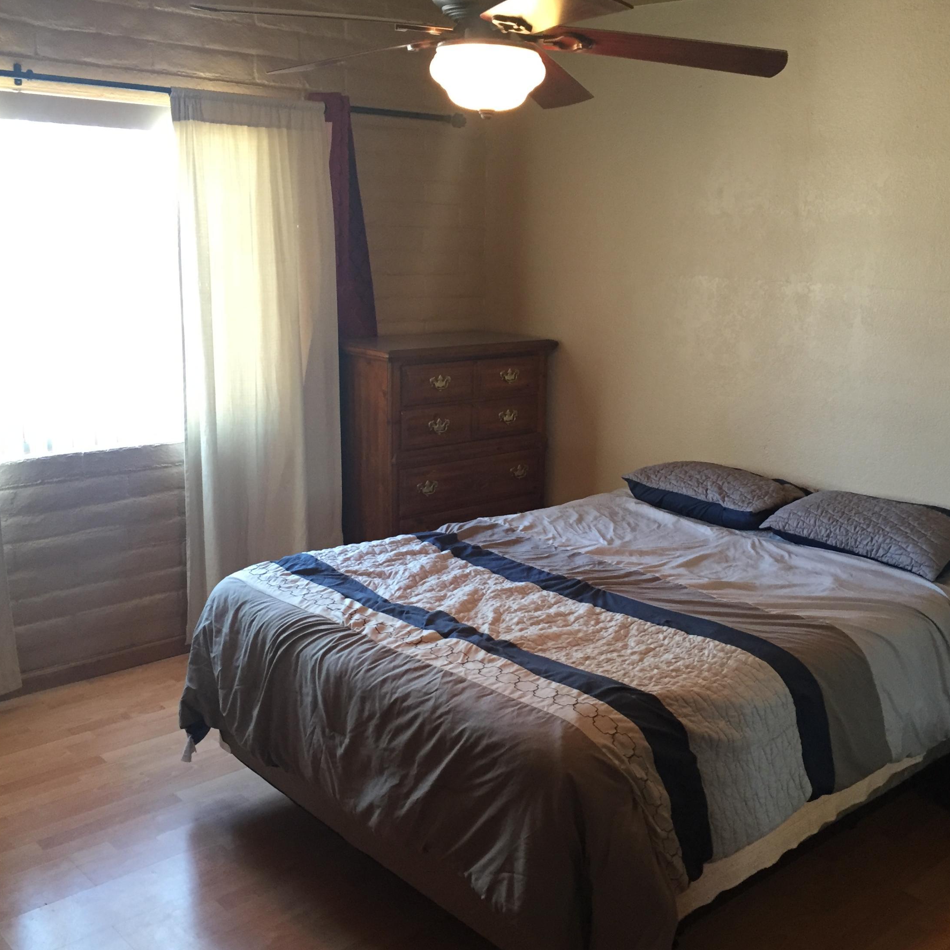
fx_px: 1087
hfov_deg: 47.2
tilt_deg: -14.4
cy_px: 482
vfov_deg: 47.2
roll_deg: -2.5
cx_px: 518
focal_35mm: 35
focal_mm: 4.15
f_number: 2.2
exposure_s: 1/30
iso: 125
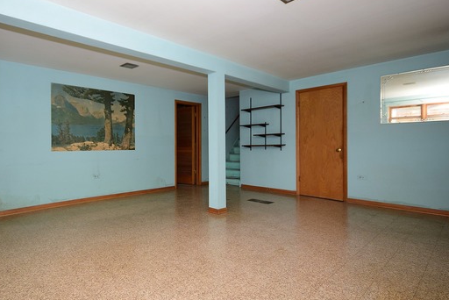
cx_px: 175
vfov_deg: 60.5
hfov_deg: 81.0
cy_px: 151
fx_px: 257
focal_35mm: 21
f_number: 6.3
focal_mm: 11
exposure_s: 1/60
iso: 500
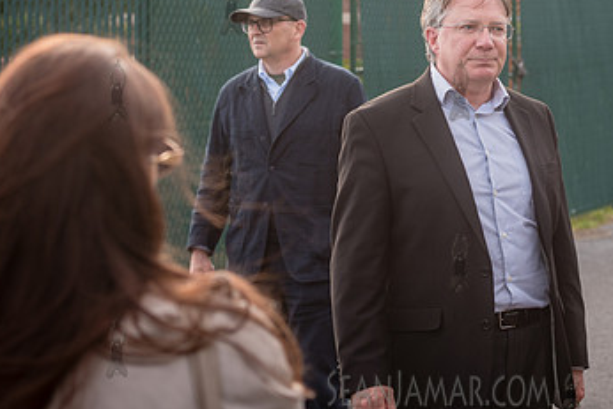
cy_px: 89
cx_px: 459
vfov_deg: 10.2
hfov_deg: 15.2
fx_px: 2283
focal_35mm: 134
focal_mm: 80
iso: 250
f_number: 5
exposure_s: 1/250
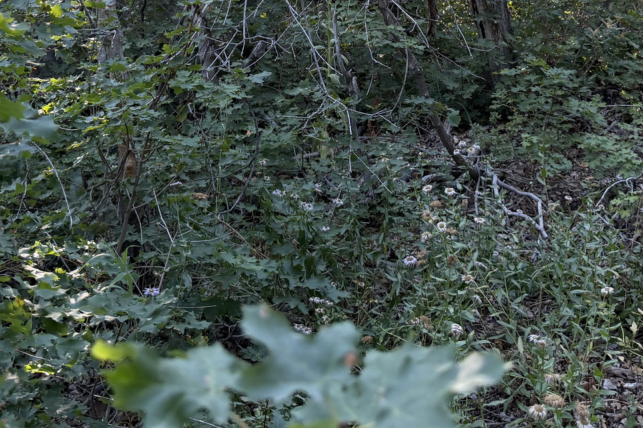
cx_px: 295
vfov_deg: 23.5
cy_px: -73
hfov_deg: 37.5
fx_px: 946
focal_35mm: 53
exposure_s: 1/197
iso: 160
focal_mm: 6.76
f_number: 1.78
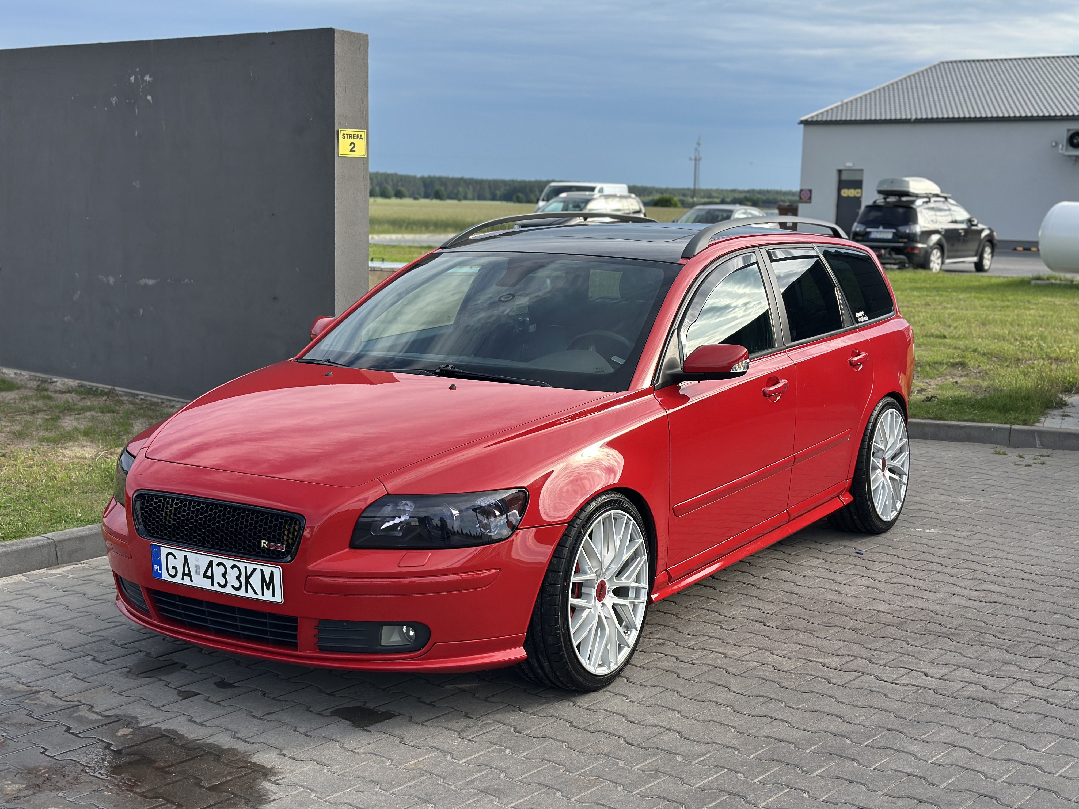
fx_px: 1496
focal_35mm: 48
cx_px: 540
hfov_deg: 39.7
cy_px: 404
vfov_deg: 30.3
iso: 80
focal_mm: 6.86
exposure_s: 1/1414
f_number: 1.78
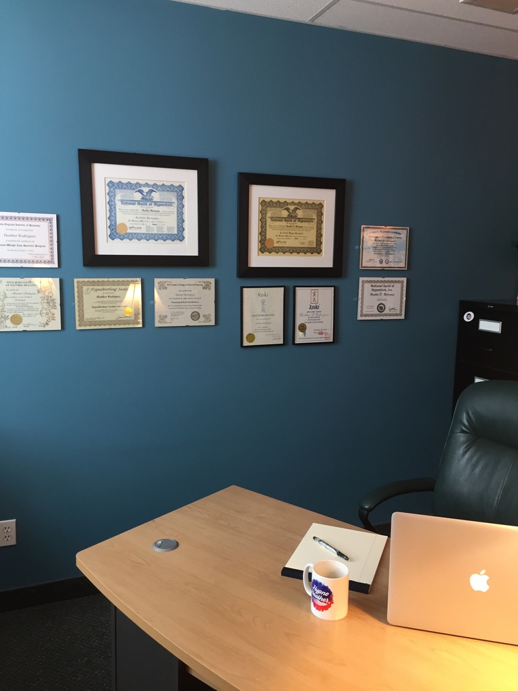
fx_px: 579
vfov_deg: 61.7
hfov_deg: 48.2
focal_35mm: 29
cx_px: 259
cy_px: 346
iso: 80
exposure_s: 1/30
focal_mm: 4.15
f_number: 2.2
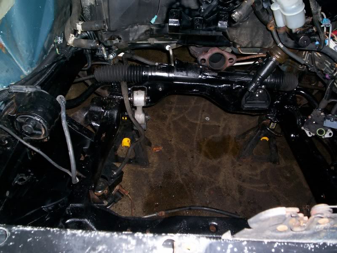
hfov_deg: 51.4
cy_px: 126
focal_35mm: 36
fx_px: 350
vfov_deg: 39.7
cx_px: 168
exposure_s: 1/64
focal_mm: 5.9
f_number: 4.5
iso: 140
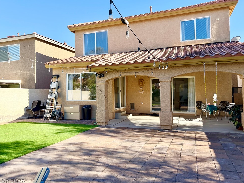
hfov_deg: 69.4
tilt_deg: +2.6
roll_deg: -0.2
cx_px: 124
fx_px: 176
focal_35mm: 25
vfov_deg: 54.9
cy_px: 89
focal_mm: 6.76
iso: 100
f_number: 1.78
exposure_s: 1/3279
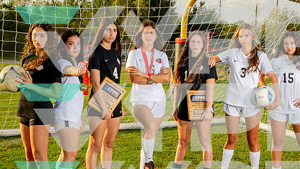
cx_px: 178
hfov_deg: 35.9
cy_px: 118
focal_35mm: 58
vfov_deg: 20.6
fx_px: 461
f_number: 6.3
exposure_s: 1/160
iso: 100
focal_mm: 44
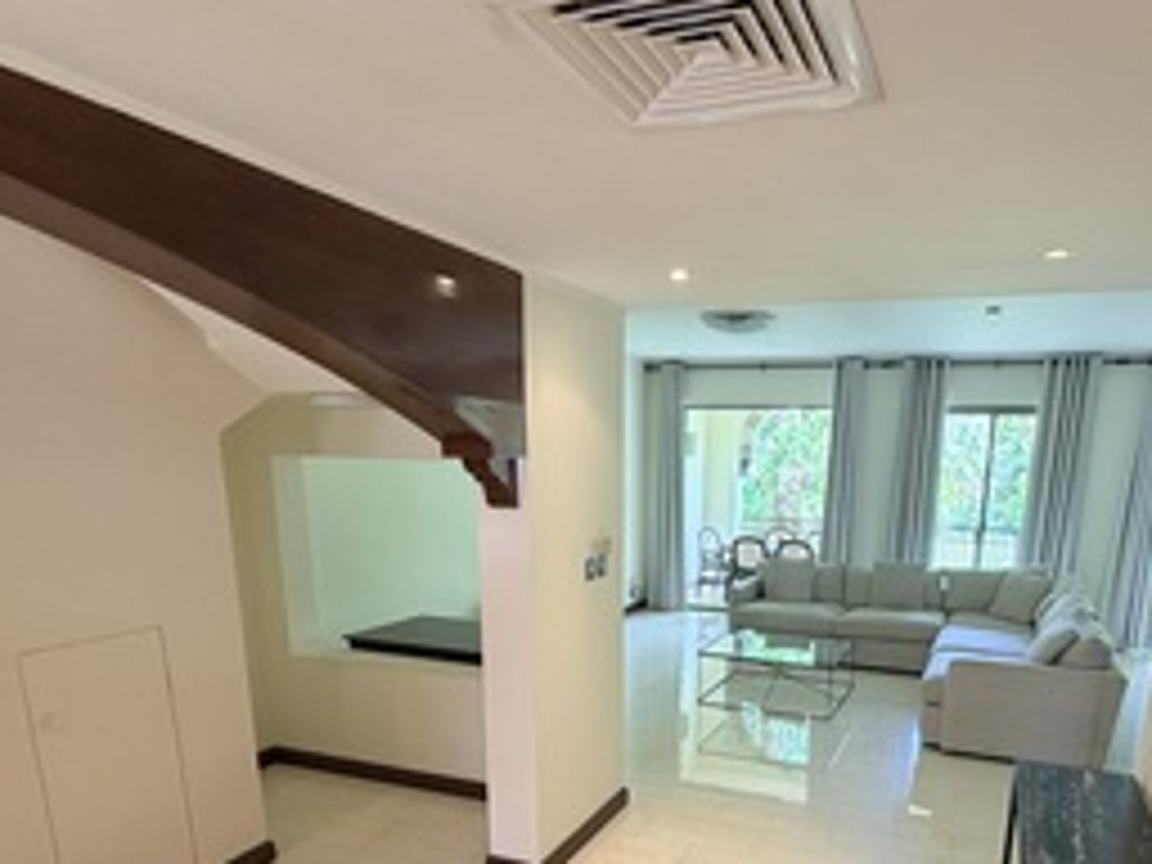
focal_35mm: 25
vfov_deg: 51.8
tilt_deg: -14.7
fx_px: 832
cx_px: 691
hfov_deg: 68.7
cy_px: 677
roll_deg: -0.7
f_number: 2.2
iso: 200
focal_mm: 2.22
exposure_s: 1/50
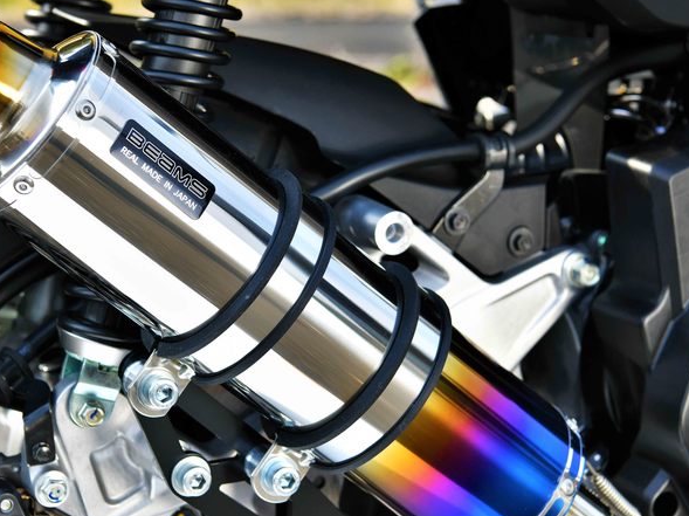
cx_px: 292
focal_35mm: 81
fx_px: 1611
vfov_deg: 18.2
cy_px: 274
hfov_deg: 24.1
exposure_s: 1/800
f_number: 7.1
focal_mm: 62
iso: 500
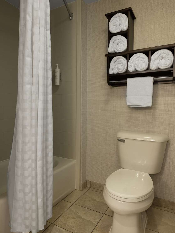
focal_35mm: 24
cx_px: 85
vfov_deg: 71.6
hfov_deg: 56.8
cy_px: 116
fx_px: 162
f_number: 13
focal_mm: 23
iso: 1000
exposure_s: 1/13
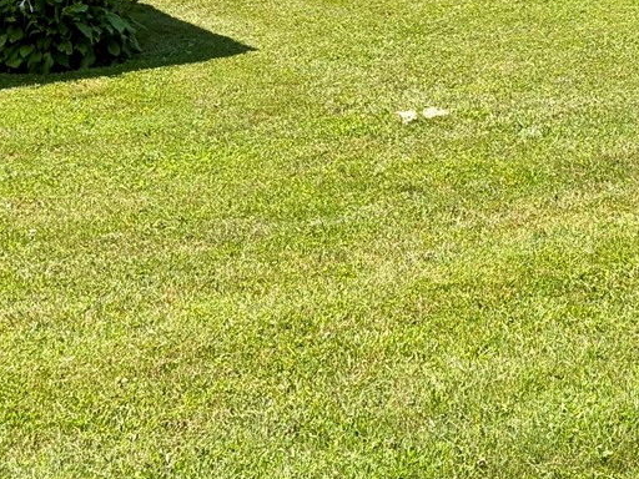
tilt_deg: +1.3
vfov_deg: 13.1
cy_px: -336
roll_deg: -3.5
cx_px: 559
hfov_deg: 18.6
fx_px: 1920
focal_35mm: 104
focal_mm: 5.96
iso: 64
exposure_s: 1/2639
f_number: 1.6
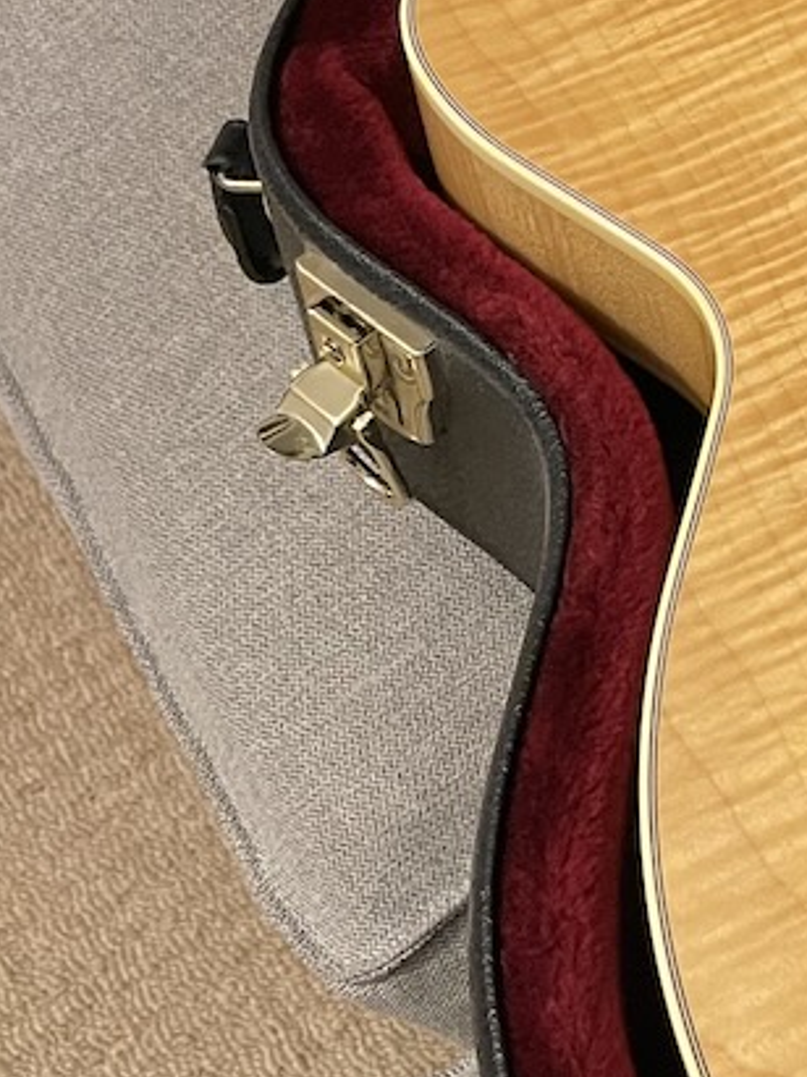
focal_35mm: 81
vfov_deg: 23.7
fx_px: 2519
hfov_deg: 16.4
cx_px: 1245
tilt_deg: -54.1
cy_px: 189
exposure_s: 1/33
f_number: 1.6
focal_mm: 5.1
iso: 400
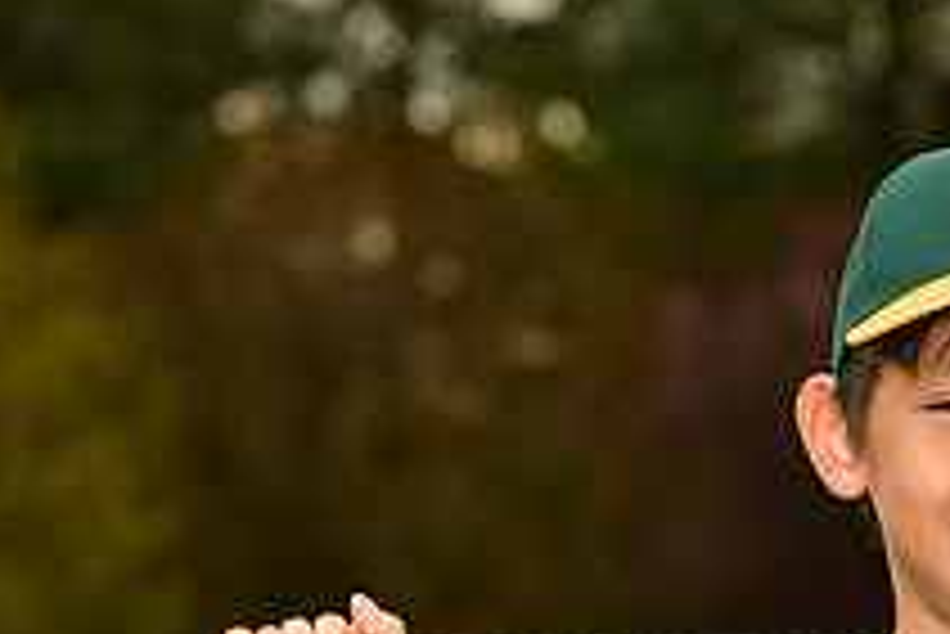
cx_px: 1000
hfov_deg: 4.7
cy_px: 816
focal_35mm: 433
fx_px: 11444
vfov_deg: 3.2
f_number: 5
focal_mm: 105
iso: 400
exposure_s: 1/800
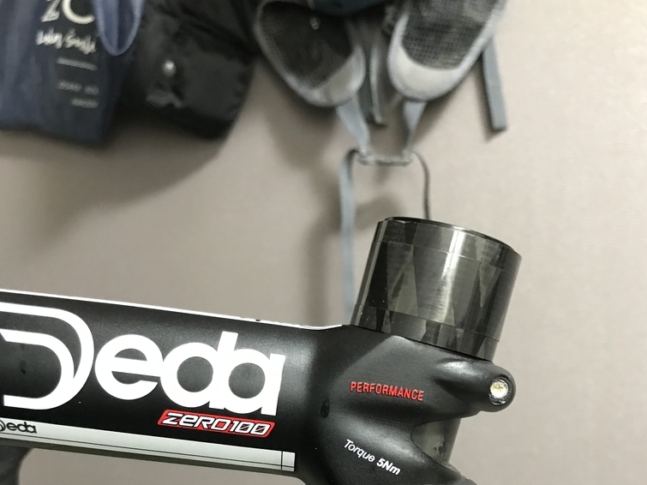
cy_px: 363
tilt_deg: -0.2
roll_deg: +1.3
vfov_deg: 36.8
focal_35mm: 38
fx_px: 710
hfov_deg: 49.0
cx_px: 328
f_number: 1.8
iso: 100
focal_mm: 3.99
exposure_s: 1/7
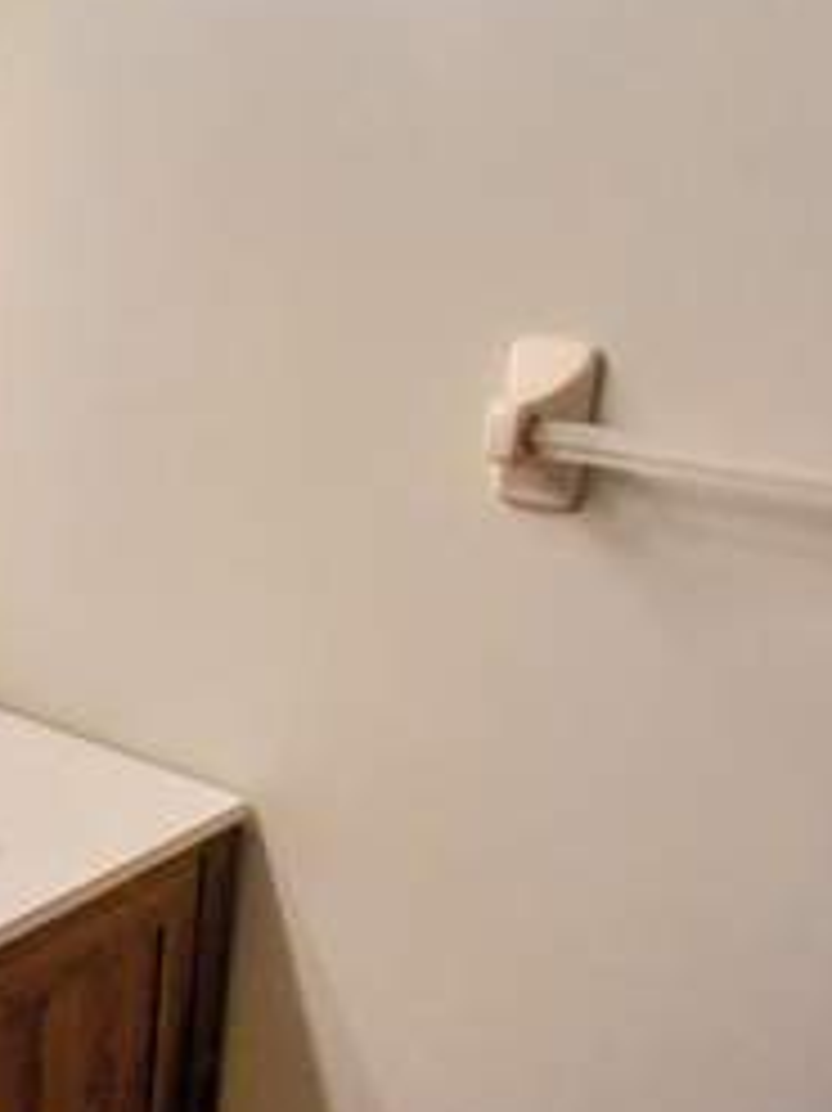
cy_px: 666
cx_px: 121
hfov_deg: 31.6
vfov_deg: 42.8
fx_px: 1411
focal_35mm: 44
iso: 80
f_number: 2.2
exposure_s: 1/120
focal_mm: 1.4
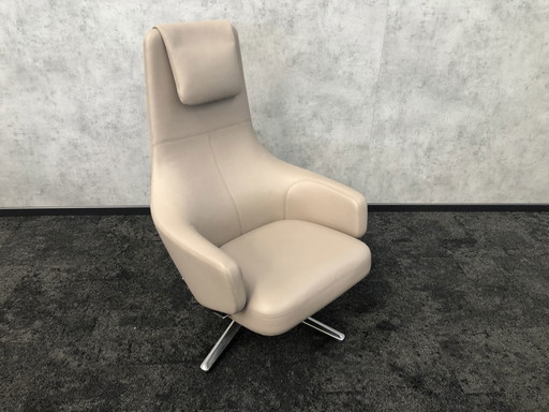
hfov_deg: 63.4
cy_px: 206
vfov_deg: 49.7
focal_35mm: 28
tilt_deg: -29.2
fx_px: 444
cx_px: 274
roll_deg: -0.8
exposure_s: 1/20
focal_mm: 3.99
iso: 40
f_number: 1.8
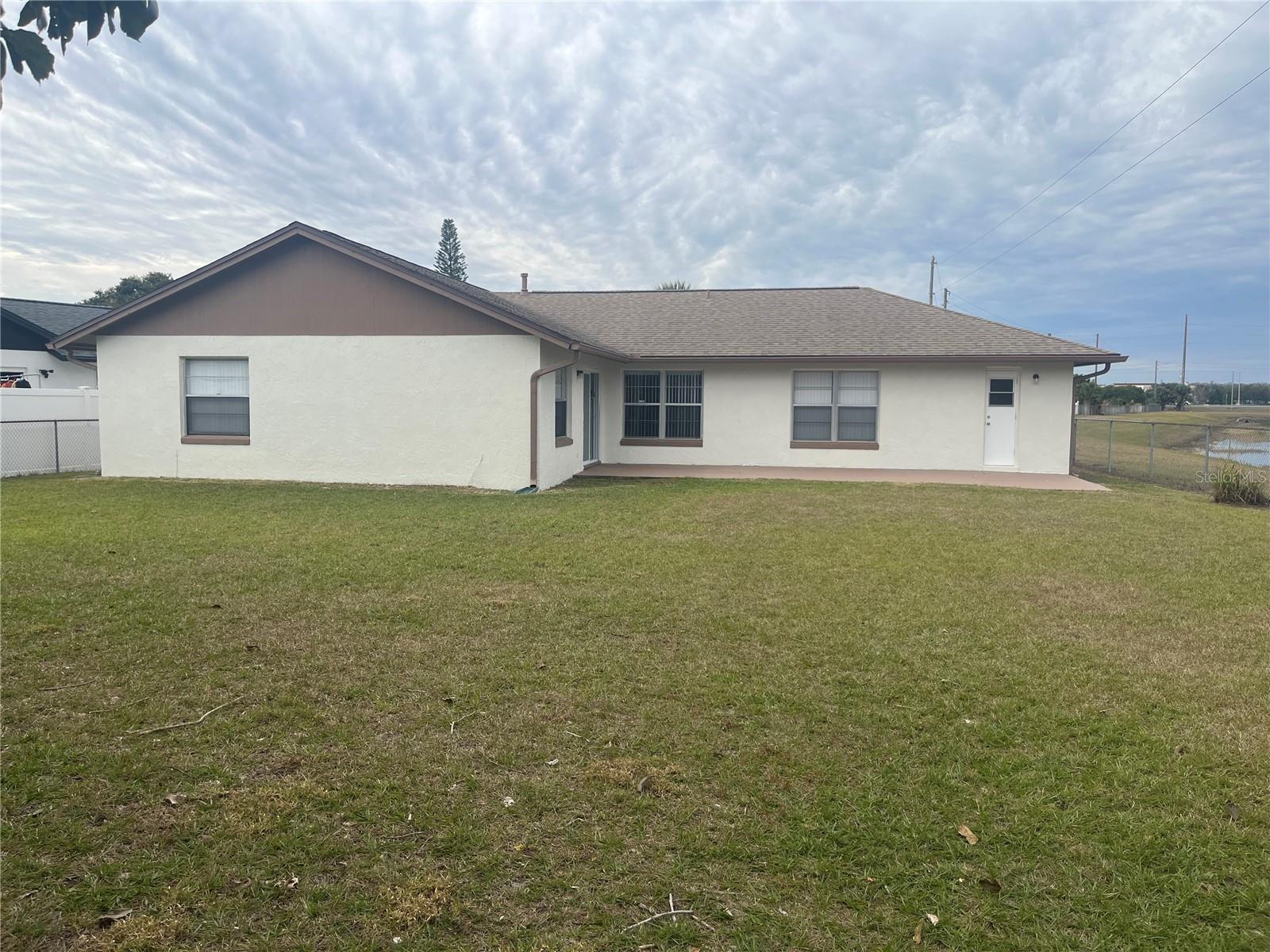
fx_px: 954
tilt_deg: -4.6
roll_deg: -0.3
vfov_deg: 53.1
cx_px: 635
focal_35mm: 26
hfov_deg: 67.3
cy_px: 476
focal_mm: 5.1
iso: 50
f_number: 1.6
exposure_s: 1/2967
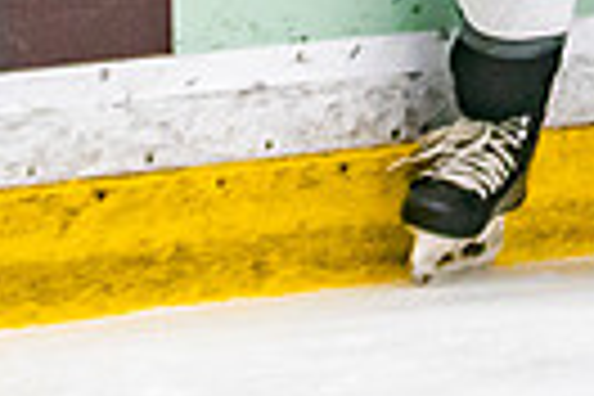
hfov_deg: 3.2
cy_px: -584
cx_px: 483
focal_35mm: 641
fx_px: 10576
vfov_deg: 2.1
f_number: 2.8
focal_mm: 88
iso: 2500
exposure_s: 1/640
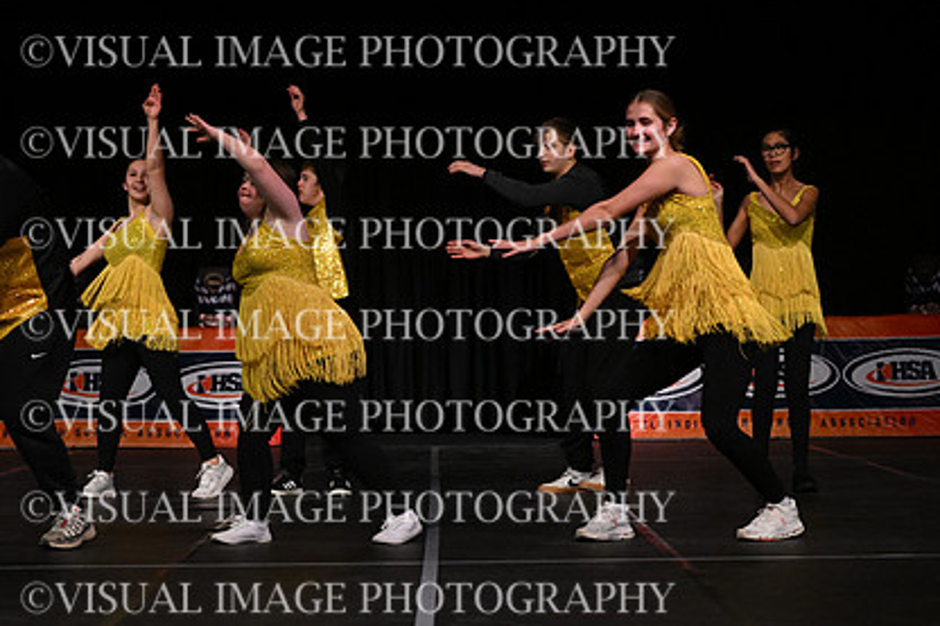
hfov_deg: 17.0
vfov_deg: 11.4
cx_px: 348
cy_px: 279
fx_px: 3132
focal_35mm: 120
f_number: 4
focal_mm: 86
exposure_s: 1/1000
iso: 6400
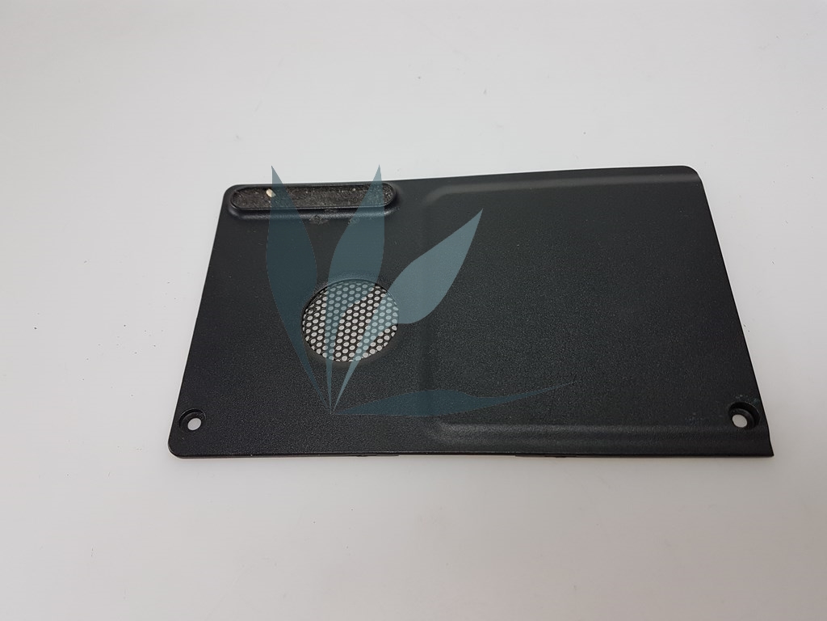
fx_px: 621
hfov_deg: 67.3
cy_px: 310
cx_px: 414
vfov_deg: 53.1
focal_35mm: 26
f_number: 1.7
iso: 64
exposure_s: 1/100
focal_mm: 4.2
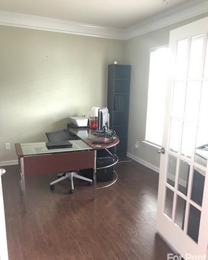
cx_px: 105
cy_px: 141
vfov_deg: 58.7
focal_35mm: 30
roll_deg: -0.6
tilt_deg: -12.8
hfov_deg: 48.5
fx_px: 231
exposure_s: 1/15
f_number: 1.8
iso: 80
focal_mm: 3.99
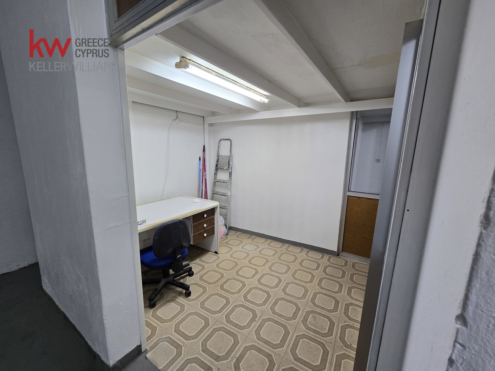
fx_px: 186
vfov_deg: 89.9
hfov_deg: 106.2
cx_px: 248
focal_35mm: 13
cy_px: 186
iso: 125
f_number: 2.2
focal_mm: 2.2
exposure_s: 1/50
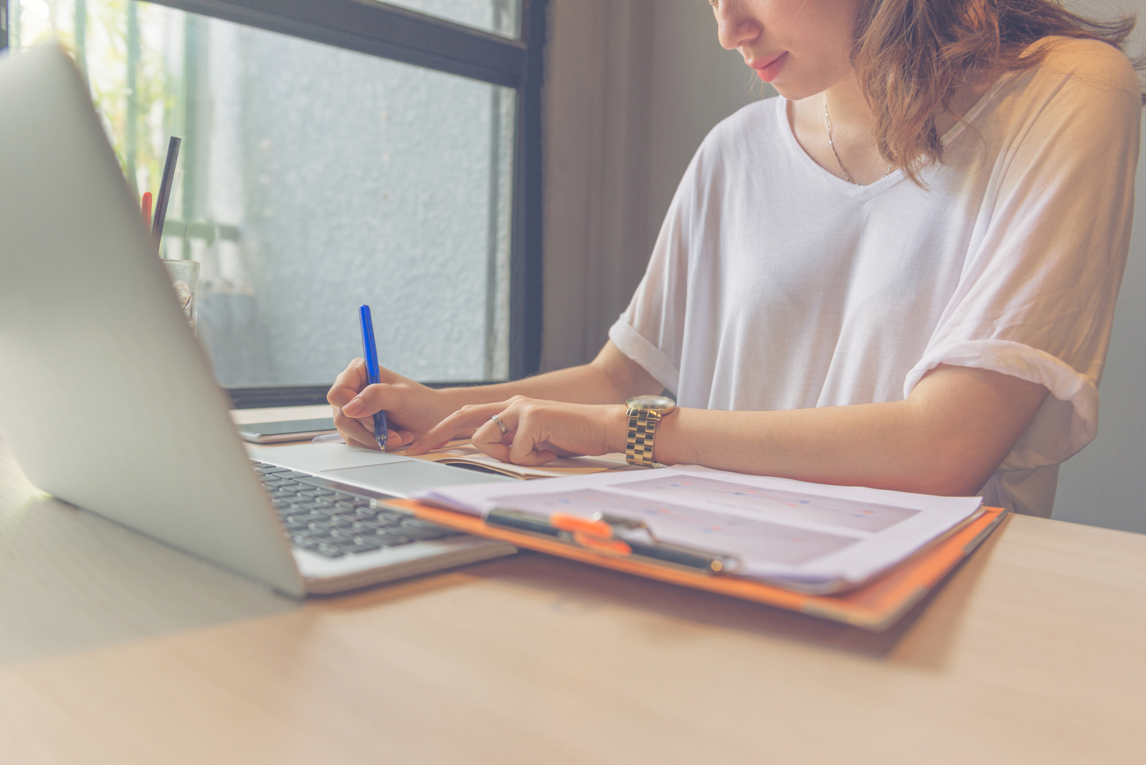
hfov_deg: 58.7
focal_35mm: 32
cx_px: 573
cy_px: 382
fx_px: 1019
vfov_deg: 41.1
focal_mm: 32
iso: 200
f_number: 3.5
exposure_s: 1/40
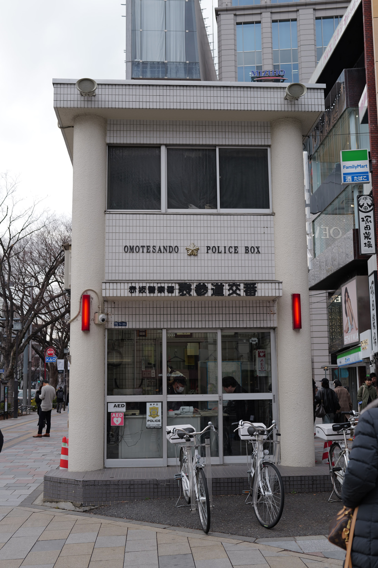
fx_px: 678
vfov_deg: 45.5
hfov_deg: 31.2
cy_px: 284
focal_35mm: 43
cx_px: 189
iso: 100
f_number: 4
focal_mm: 43
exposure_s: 1/200
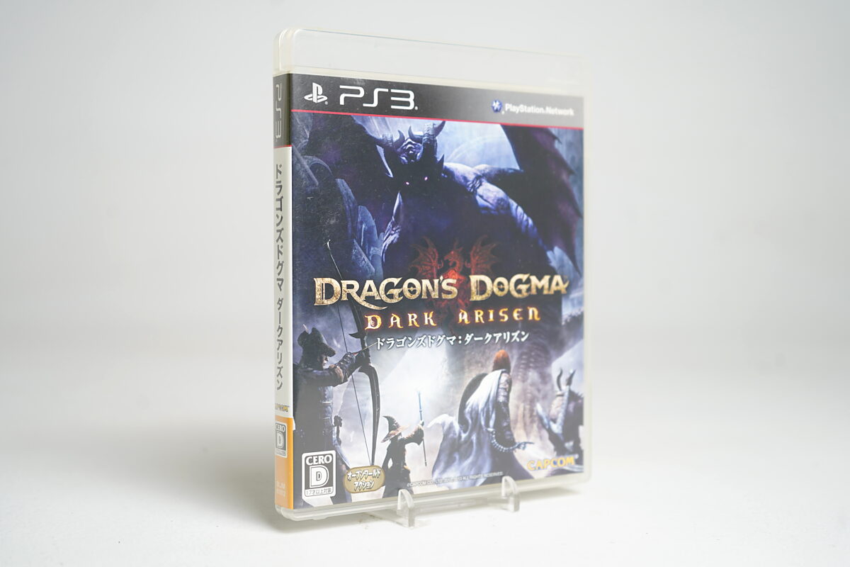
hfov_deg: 40.3
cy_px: 284
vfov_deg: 27.5
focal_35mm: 49
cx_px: 425
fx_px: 1157
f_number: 4.5
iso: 160
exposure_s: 1/30
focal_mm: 49
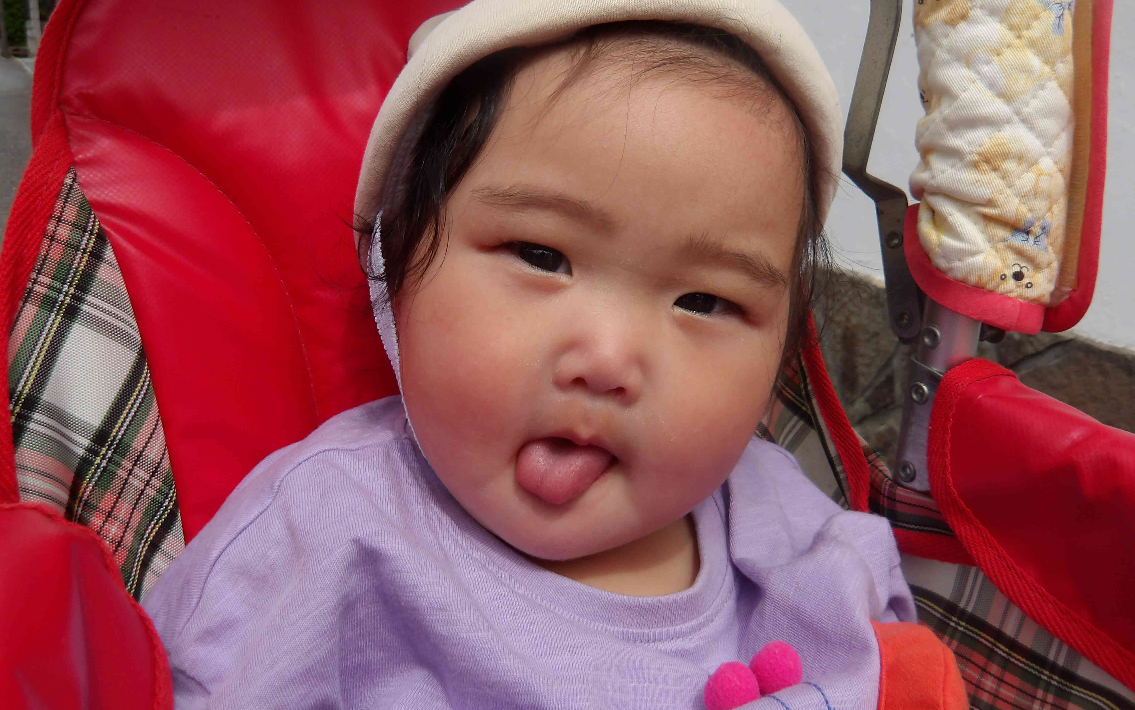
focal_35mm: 29
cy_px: 309
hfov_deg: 64.6
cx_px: 560
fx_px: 897
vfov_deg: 43.1
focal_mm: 4.9
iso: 100
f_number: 3
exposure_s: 1/1353
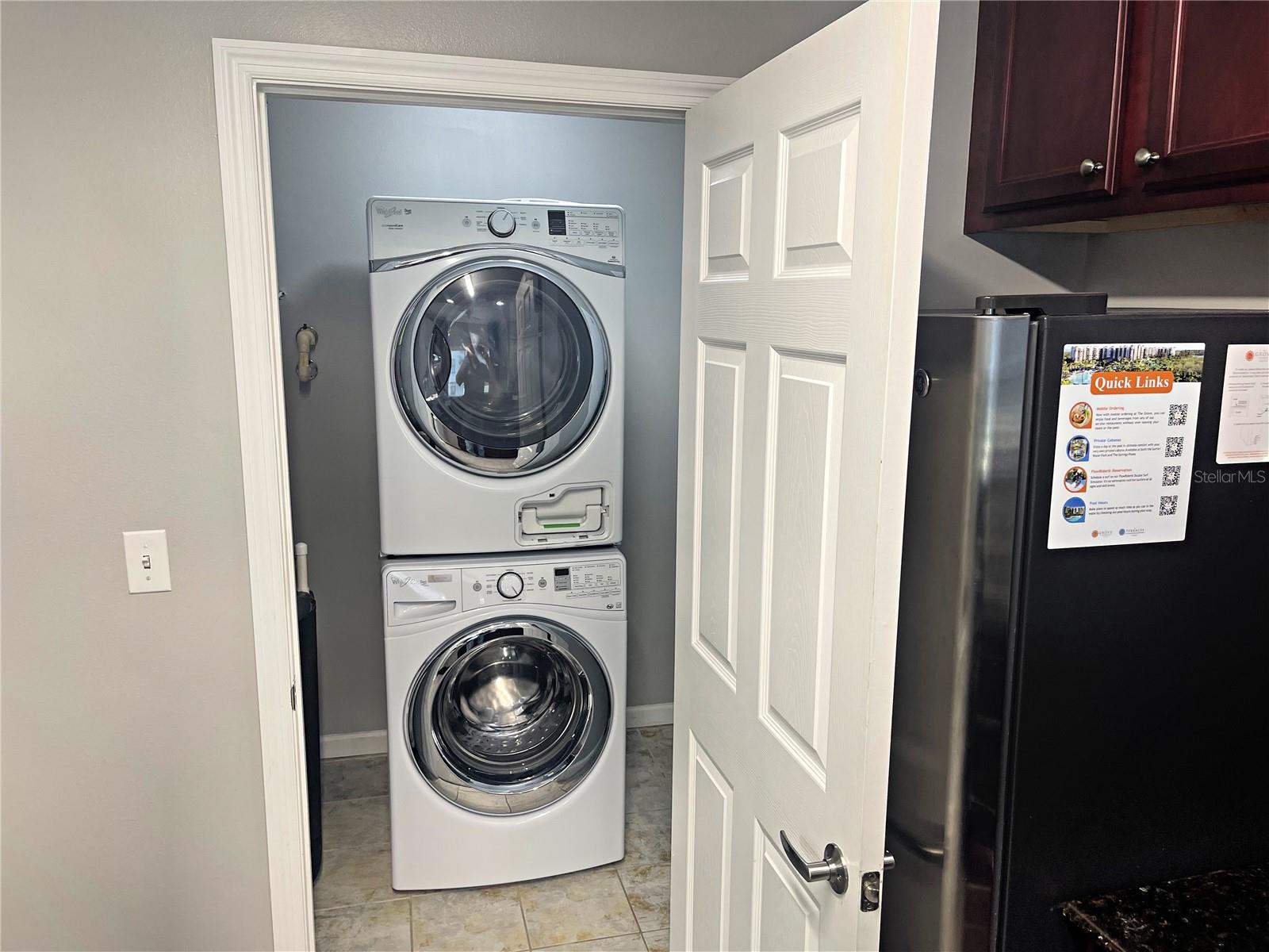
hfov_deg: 69.4
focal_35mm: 25
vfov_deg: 54.9
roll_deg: +0.4
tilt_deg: -10.9
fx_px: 916
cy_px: 476
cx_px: 634
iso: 64
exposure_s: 1/60
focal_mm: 5.1
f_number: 1.6
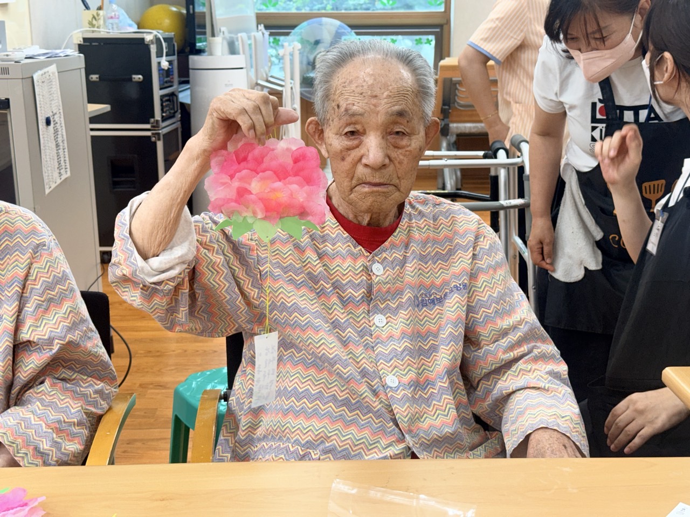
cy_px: 258
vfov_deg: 30.3
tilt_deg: -13.7
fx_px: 957
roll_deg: +0.1
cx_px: 345
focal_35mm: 48
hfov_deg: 39.7
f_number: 1.78
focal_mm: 6.76
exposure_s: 1/60
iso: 64
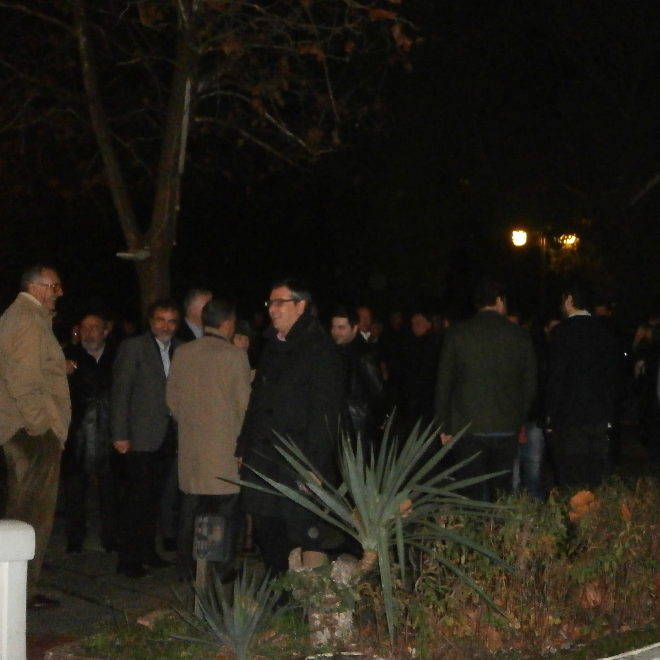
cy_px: 302
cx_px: 416
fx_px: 949
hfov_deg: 38.1
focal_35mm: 44
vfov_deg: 38.3
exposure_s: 1/30
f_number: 2.9
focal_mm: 5.5
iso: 800
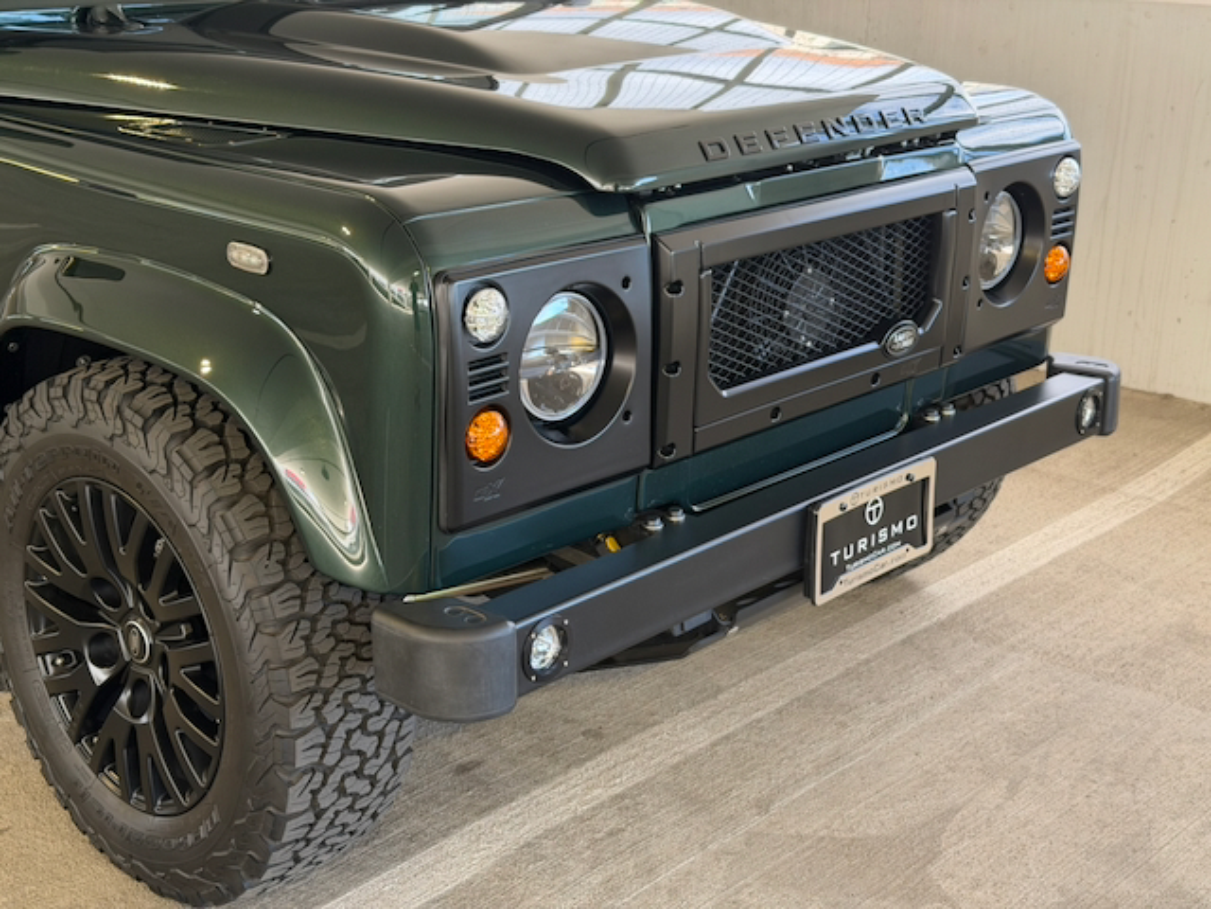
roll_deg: -1.9
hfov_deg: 39.7
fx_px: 1679
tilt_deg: -17.1
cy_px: 454
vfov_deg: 30.3
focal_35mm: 48
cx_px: 606
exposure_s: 1/98
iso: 160
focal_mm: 6.76
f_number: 1.78
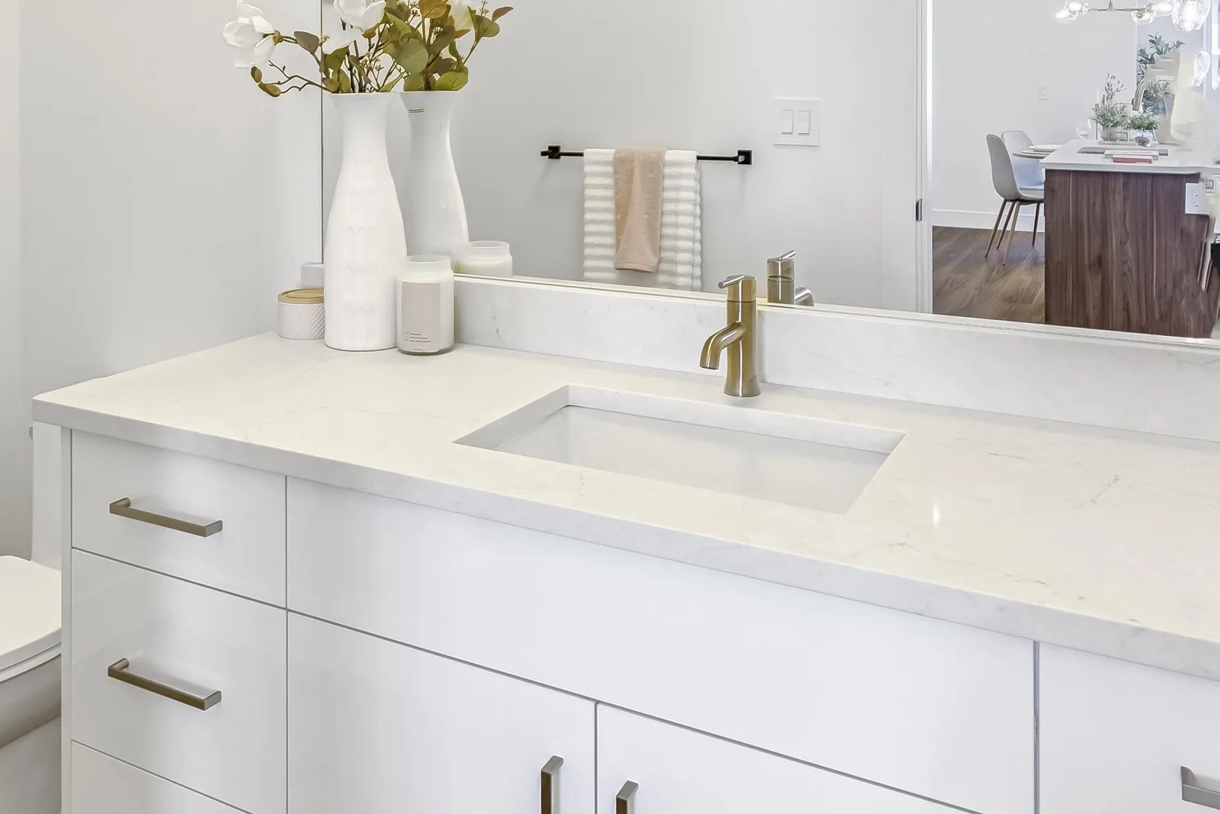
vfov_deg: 41.9
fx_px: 1051
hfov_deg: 60.1
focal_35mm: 31
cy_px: 290
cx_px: 539
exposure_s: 1/3.33
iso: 200
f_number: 7.1
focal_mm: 17
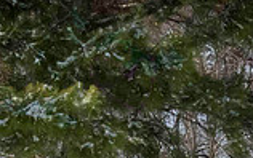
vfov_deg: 6.1
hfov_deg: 9.8
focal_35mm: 213
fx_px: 1470
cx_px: 217
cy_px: 278
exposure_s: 1/800
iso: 800
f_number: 25
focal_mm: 38
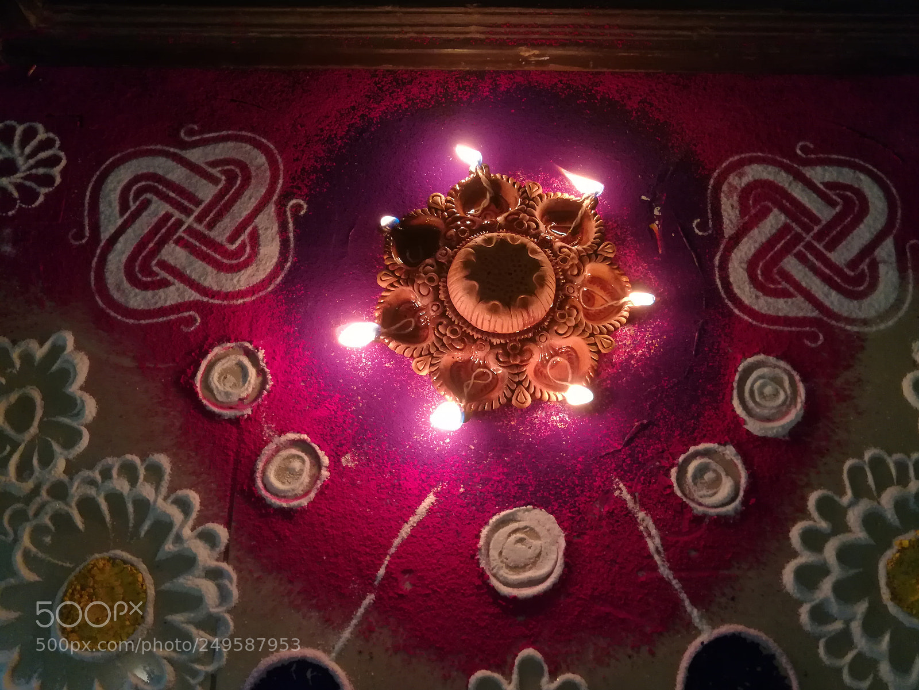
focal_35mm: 26
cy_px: 345
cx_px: 460
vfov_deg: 53.1
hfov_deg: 67.3
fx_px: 690
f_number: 2.2
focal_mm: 3.83
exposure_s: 1/25
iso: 320
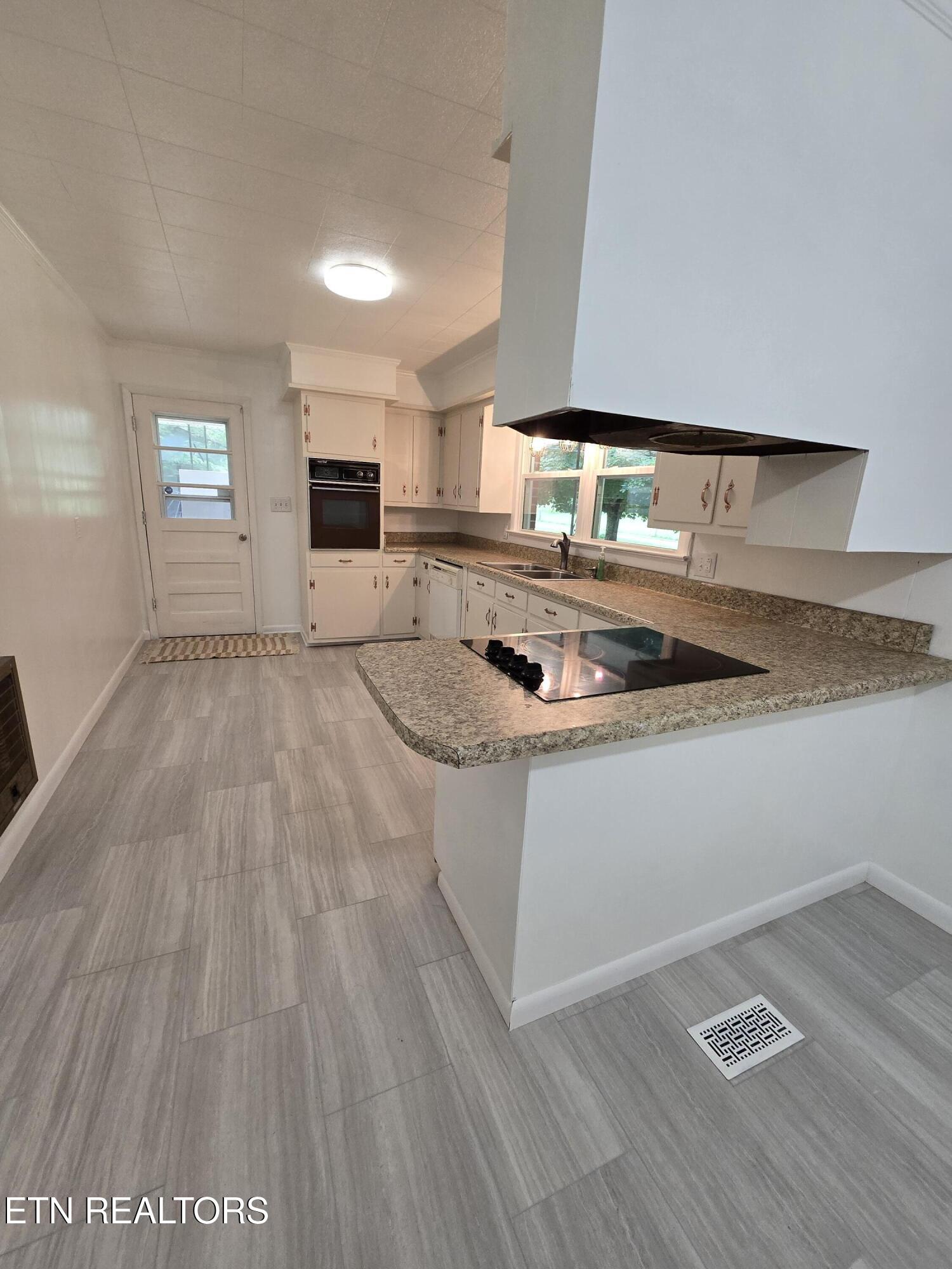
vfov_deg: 106.2
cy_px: 634
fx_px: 477
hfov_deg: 89.9
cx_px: 476
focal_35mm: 13
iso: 160
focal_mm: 2.2
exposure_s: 1/60
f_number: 2.2
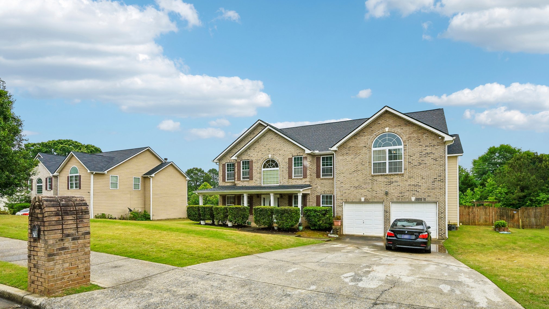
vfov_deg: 62.0
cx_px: 274
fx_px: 255
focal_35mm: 18
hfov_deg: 94.2
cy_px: 130
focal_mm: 16.5
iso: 400
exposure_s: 1/2500
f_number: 8
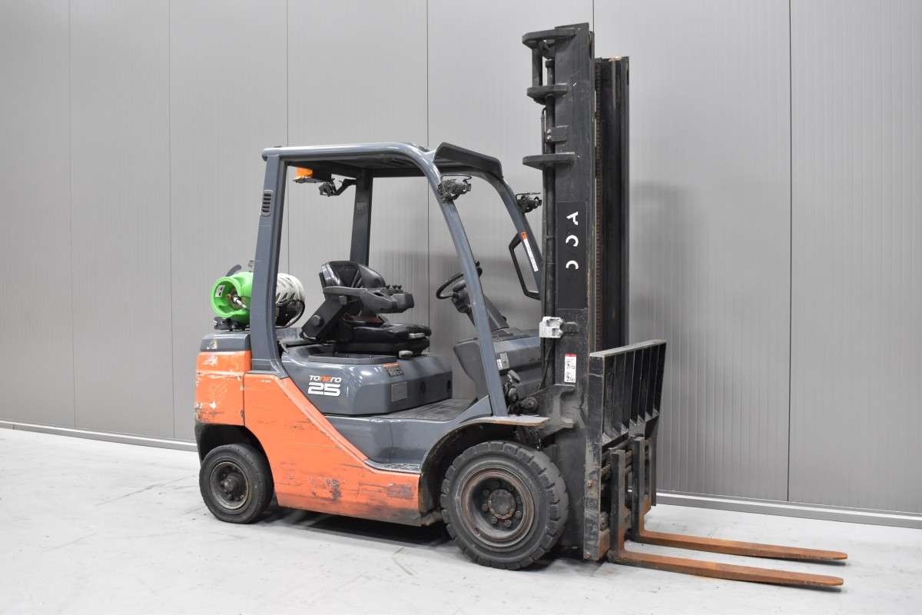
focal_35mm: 33
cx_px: 461
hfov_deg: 57.2
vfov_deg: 40.0
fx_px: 845
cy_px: 308
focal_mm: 22
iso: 1600
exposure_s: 1/25
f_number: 5
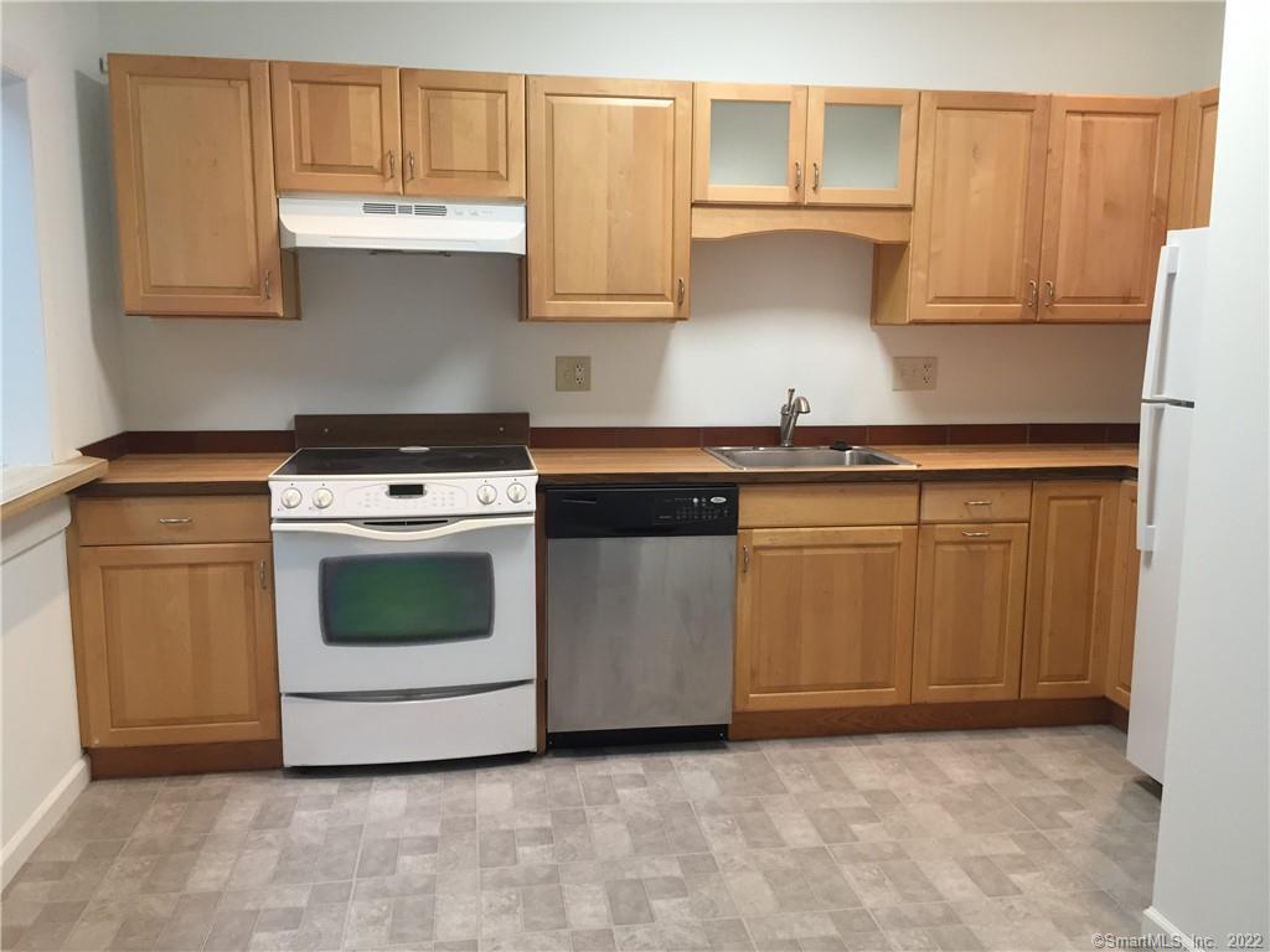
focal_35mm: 29
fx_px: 1064
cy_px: 476
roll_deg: -2.3
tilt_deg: -8.7
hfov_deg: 61.7
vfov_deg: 48.2
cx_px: 635
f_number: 2.2
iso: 80
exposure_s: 1/30
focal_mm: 4.15
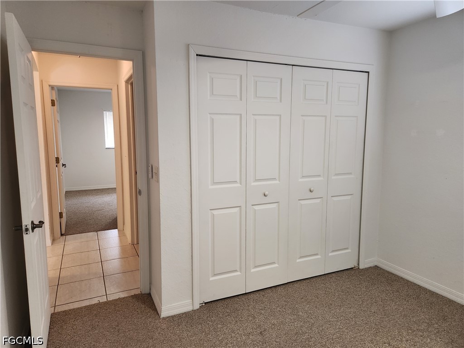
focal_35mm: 23
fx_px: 308
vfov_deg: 58.9
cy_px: 174
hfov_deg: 73.9
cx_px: 232
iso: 250
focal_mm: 5.4
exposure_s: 1/120
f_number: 1.8
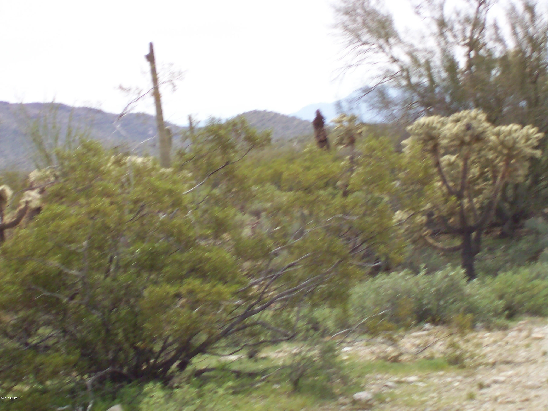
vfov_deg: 13.7
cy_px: 206
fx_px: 1709
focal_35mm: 108
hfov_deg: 18.2
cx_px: 274
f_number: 4.8
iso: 80
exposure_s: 1/359
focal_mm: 18
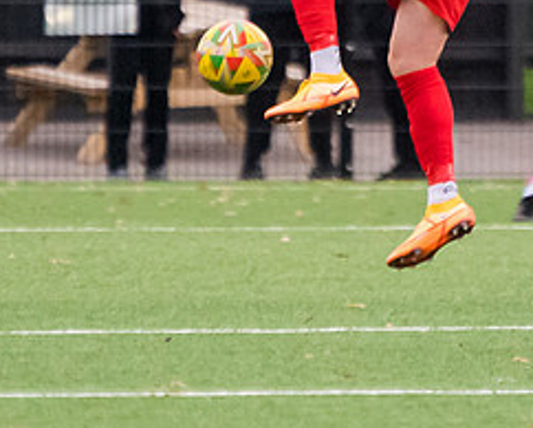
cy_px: 154
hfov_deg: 1.3
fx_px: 23776
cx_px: 430
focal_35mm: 1506
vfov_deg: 1.0
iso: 4000
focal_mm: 280
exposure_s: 1/1000
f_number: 4
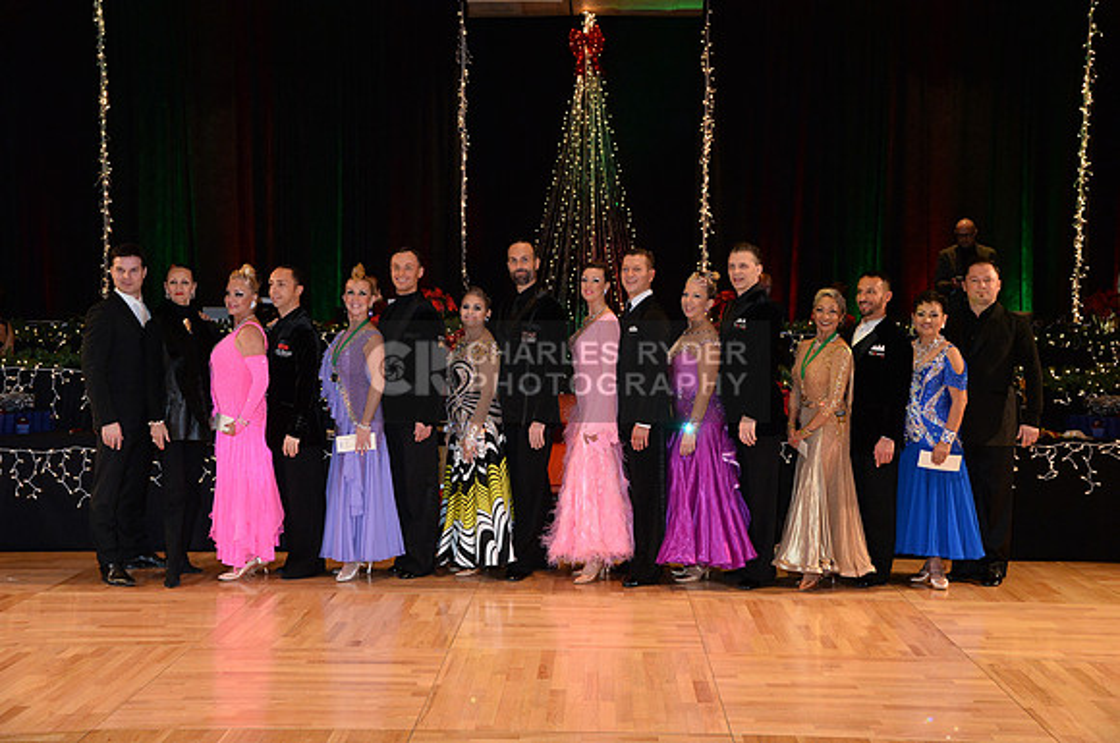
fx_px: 1367
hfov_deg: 44.6
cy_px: 372
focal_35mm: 44
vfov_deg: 30.4
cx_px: 560
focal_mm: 44
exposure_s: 1/250
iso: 2500
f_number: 5
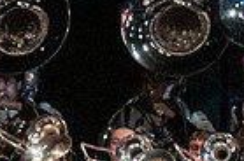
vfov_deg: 1.5
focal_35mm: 908
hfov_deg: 2.3
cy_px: 327
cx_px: 260
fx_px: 6140
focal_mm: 145
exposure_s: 1/500
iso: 4000
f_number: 4
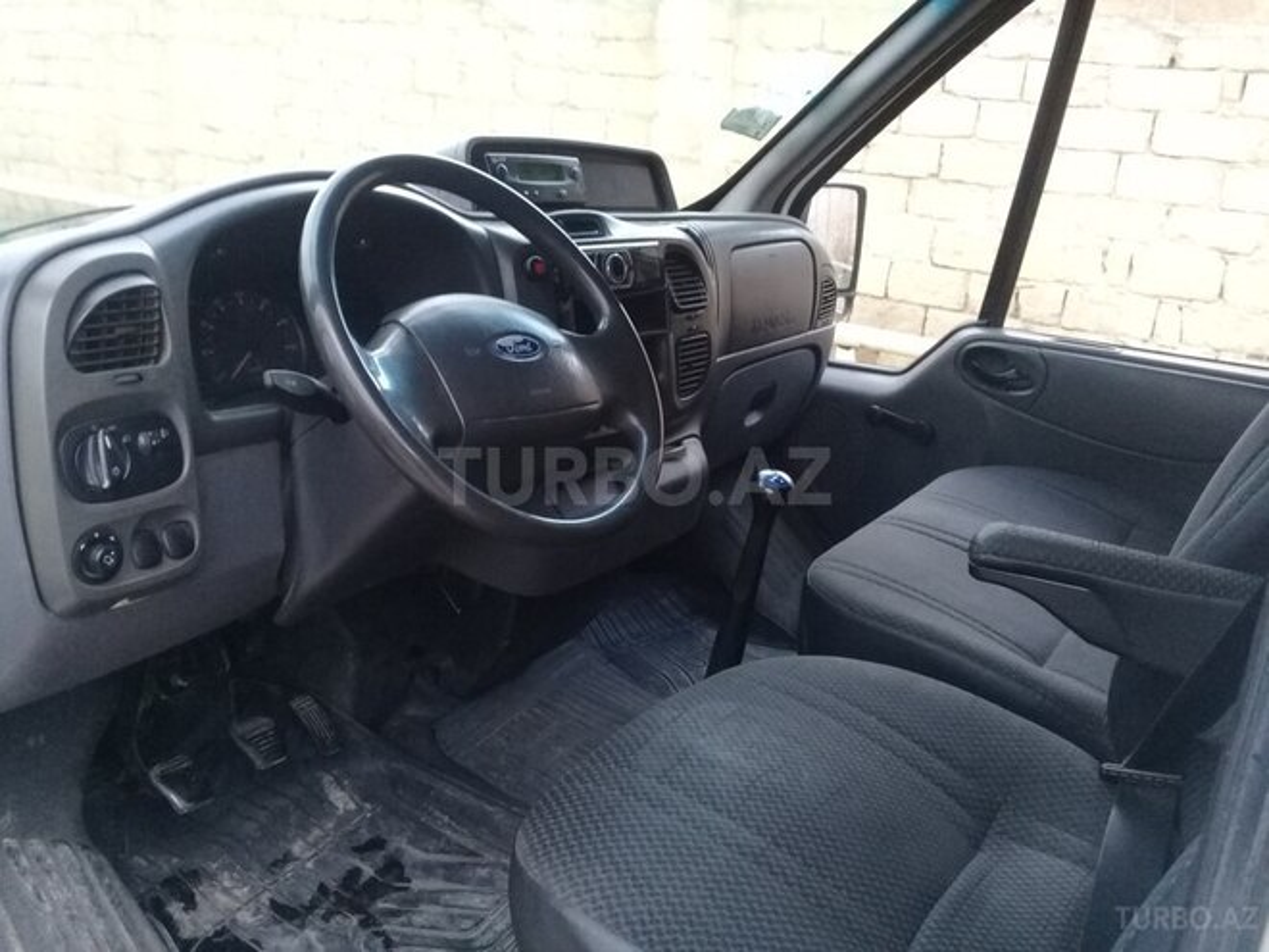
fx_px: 1136
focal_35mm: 31
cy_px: 476
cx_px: 634
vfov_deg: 45.4
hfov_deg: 58.4
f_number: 2.2
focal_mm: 3.3
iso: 200
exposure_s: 1/33
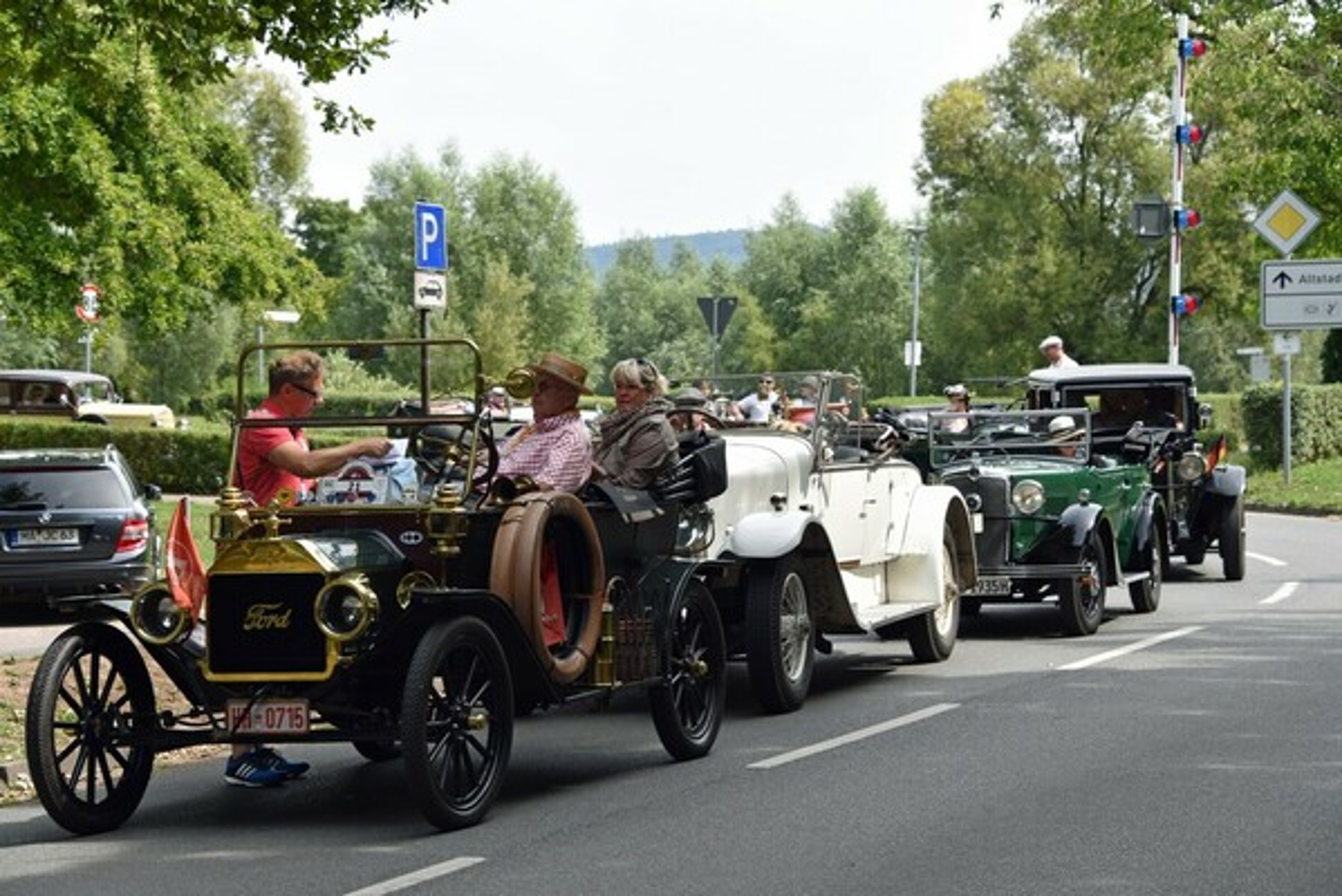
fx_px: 3655
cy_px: 448
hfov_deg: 20.8
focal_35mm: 98
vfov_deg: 14.0
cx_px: 671
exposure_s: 1/250
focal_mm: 98
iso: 250
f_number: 8
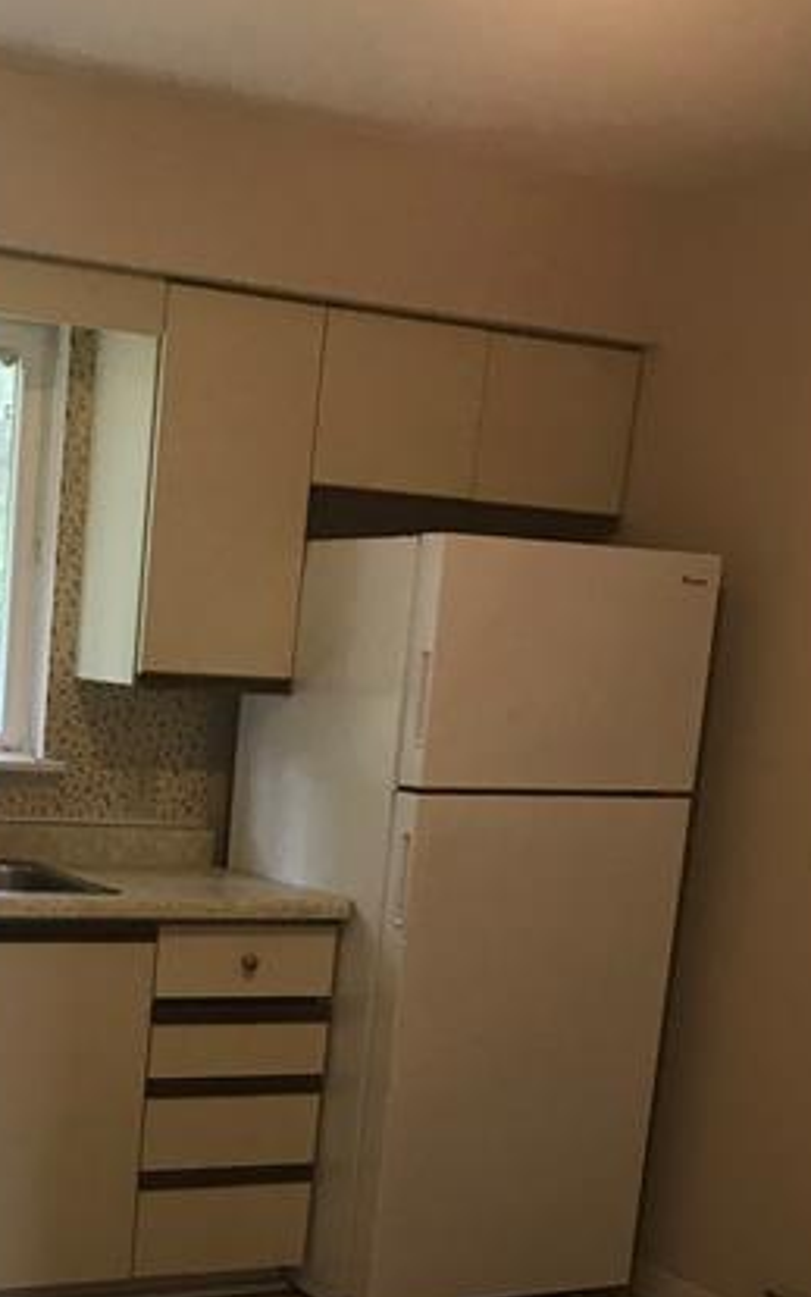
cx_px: 56
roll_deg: -3.1
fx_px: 1944
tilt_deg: -11.9
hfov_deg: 22.9
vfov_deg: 35.1
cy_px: 1128
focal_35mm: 55
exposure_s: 1/17
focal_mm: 3.99
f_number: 1.8
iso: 40
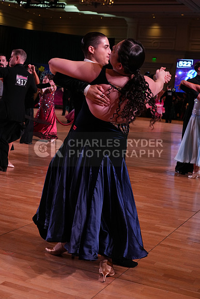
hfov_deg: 25.1
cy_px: 150
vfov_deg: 36.9
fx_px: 450
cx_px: 100
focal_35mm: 54
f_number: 5.6
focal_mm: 54
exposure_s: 1/400
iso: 2500
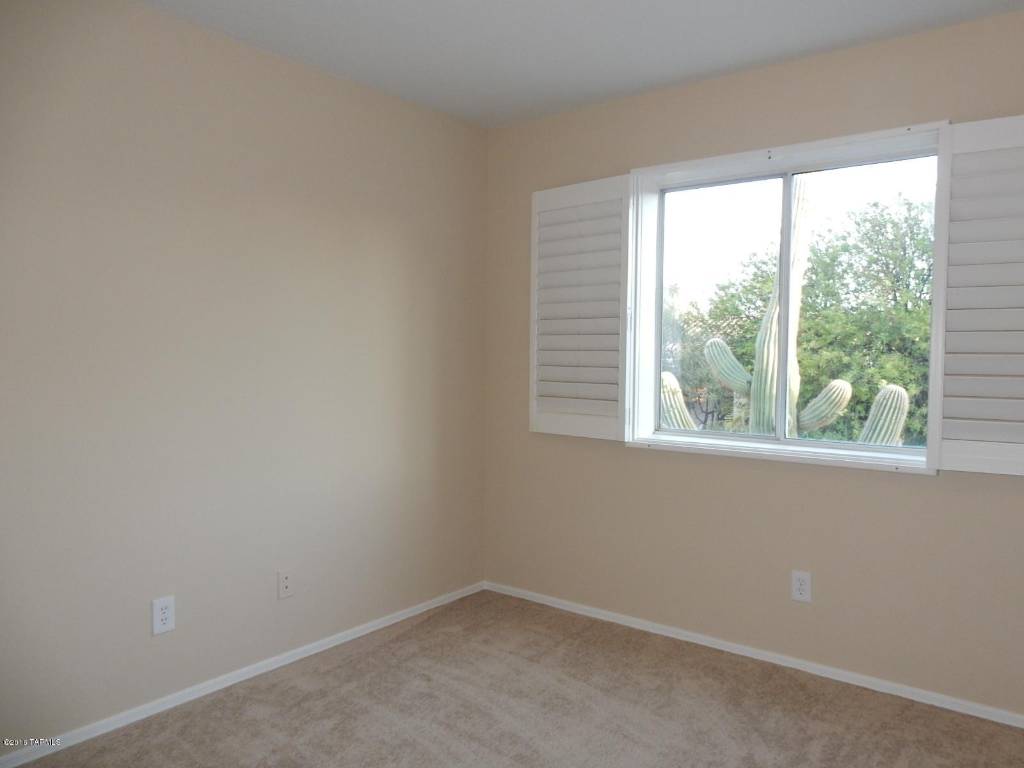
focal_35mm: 25
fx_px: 740
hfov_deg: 69.4
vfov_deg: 54.9
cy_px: 384
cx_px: 512
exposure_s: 1/30
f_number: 3.7
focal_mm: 4.5
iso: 160
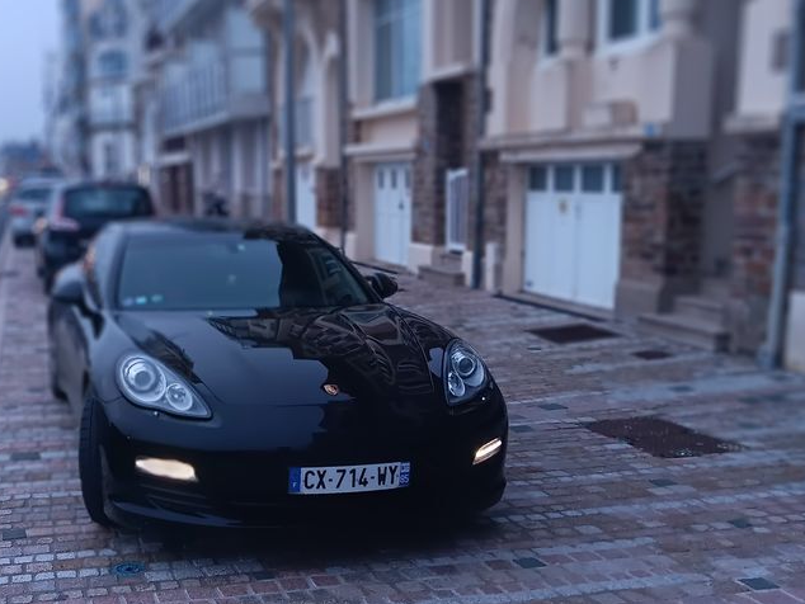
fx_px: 954
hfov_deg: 44.4
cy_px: 354
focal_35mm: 41
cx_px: 211
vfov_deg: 35.1
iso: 64
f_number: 1.8
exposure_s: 1/25.6
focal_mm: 3.98
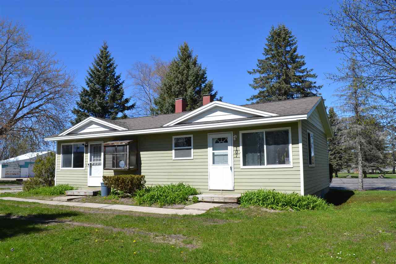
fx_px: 297
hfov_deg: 67.4
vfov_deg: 47.9
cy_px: 132
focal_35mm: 27
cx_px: 198
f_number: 8
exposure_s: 1/250
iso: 100
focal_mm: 18
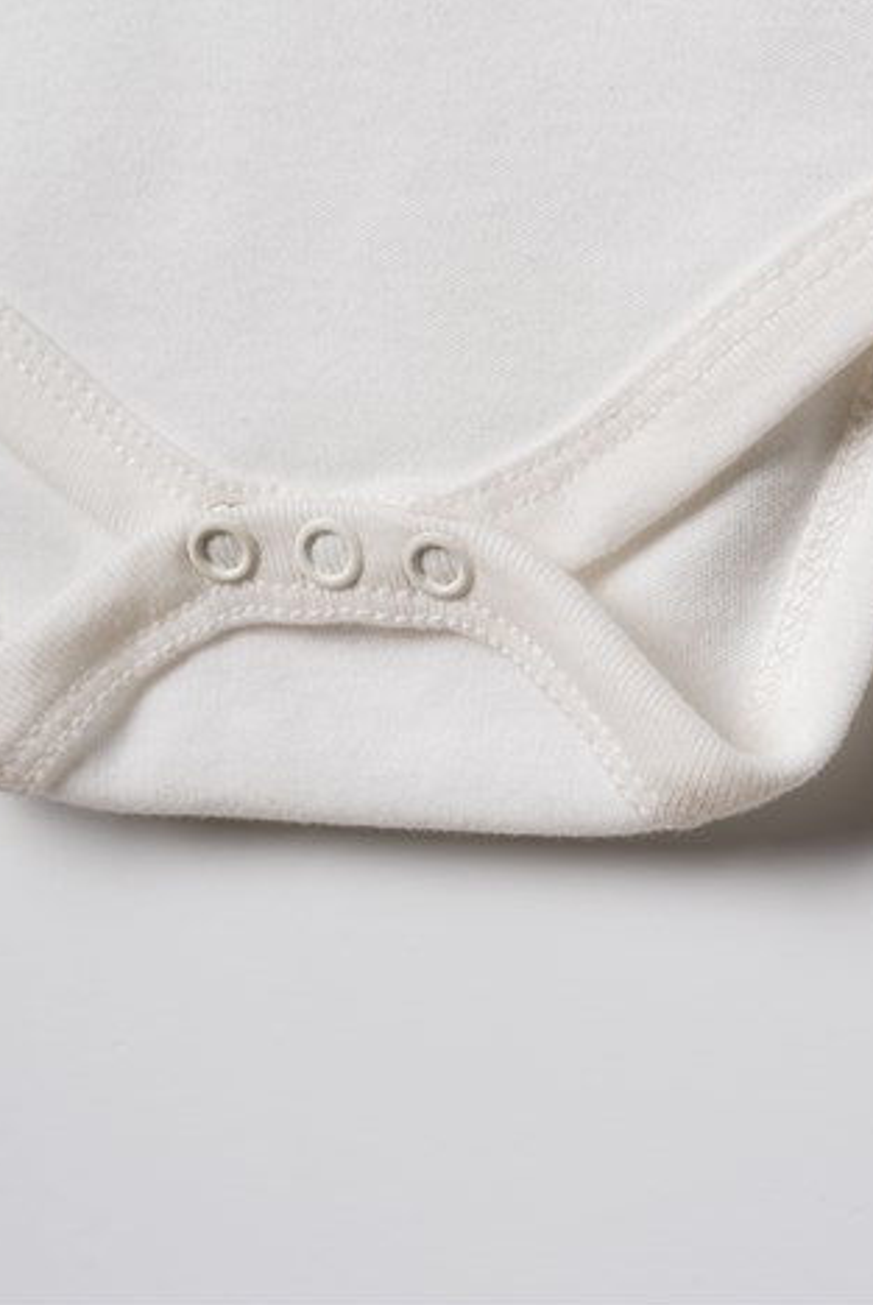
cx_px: 357
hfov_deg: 21.3
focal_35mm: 64
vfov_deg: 31.2
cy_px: 475
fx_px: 2323
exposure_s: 1/125
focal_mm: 50
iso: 250
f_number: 9
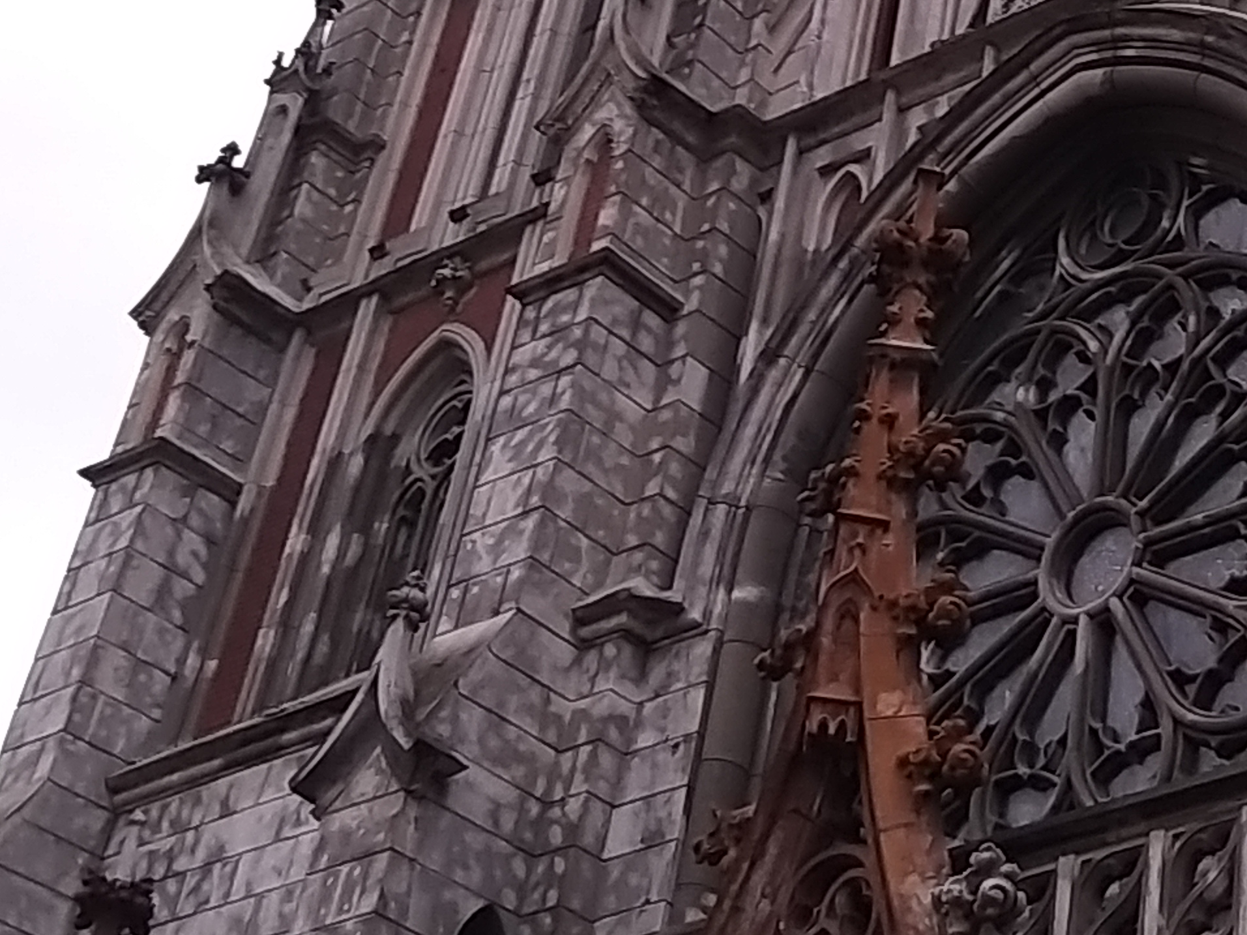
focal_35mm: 77
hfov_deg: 24.2
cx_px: 1257
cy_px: -104
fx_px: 2773
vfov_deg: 18.4
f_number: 1.7
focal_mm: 1.7
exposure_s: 1/50
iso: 80
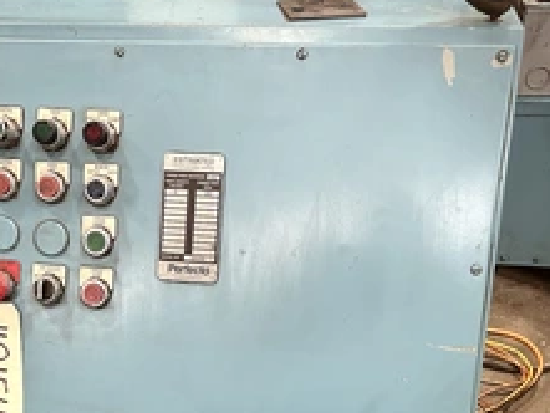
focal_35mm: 47
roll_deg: +3.9
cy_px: 356
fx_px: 747
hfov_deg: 39.9
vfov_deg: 29.8
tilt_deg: -37.4
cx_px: 184
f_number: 1.5
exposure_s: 1/60
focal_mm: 5.7
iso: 320
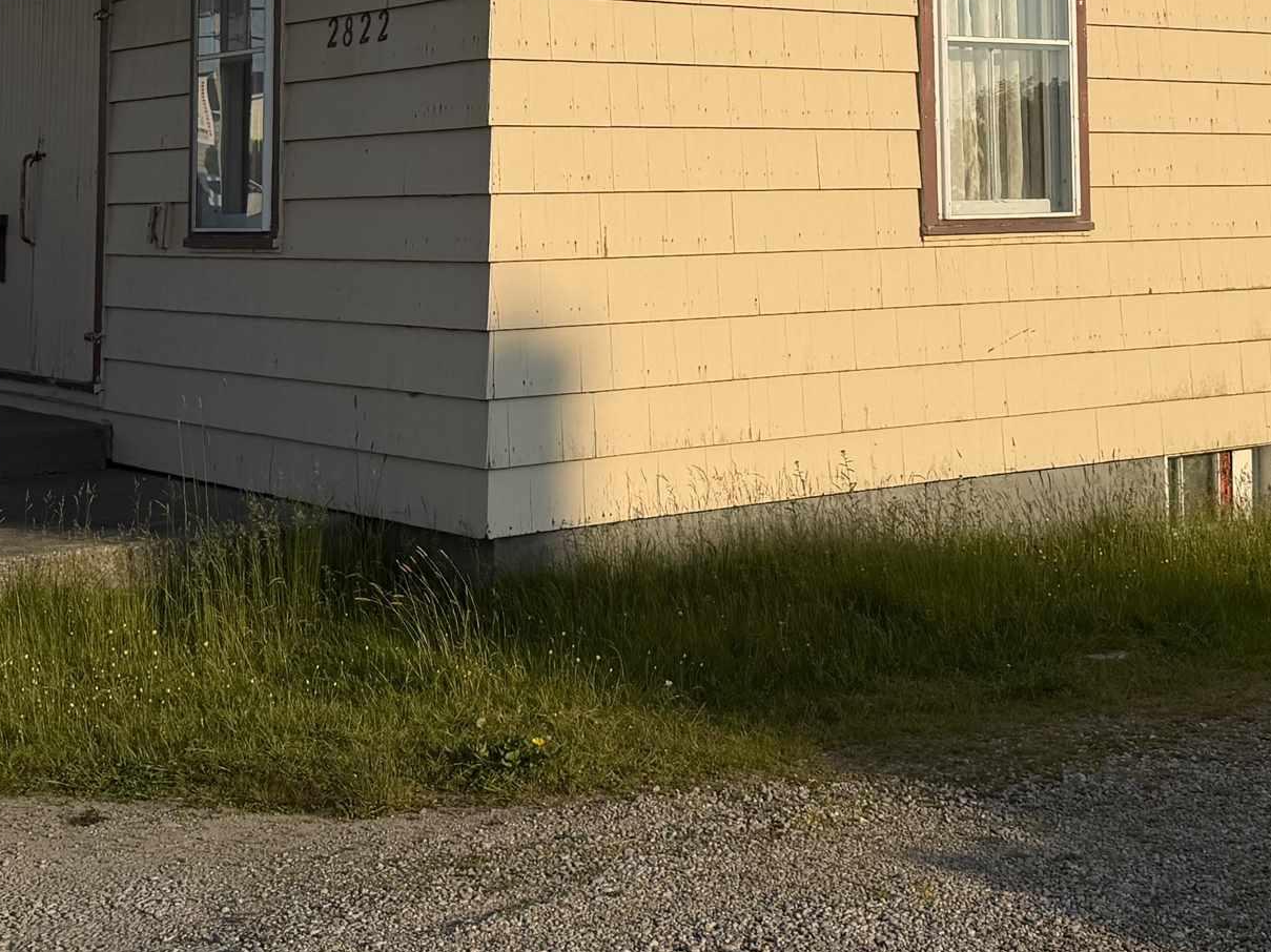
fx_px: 2239
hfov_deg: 31.1
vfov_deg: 23.2
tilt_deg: +3.6
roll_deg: +1.4
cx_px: 959
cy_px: 34
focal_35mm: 61
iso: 80
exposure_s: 1/6173
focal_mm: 6.76
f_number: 1.78
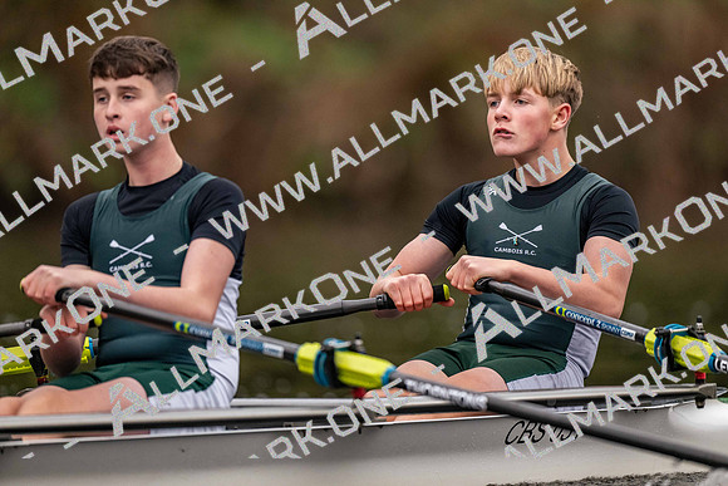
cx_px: 364
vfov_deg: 2.3
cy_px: 243
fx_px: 12136
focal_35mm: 600
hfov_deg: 3.4
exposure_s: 1/2500
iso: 3600
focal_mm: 600
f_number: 4
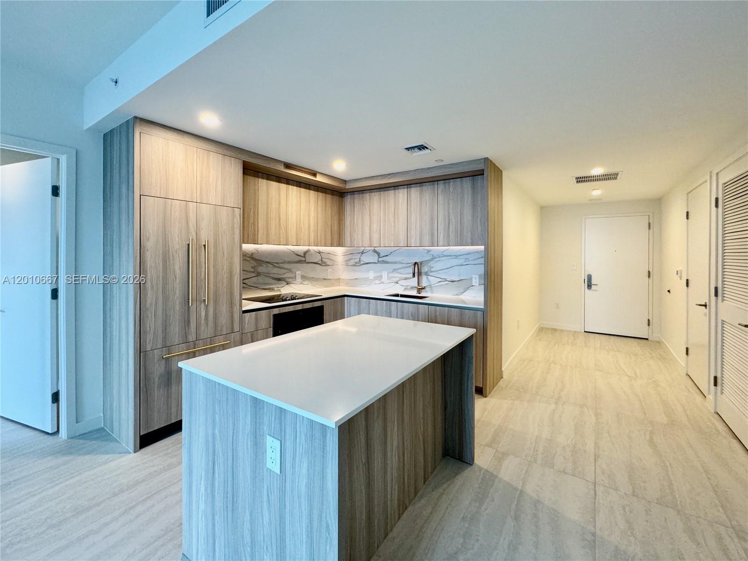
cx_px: 374
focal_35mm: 14
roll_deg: -0.6
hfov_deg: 102.1
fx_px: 302
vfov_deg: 85.6
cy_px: 280
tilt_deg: -5.5
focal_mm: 2.22
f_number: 2.2
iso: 200
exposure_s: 1/60
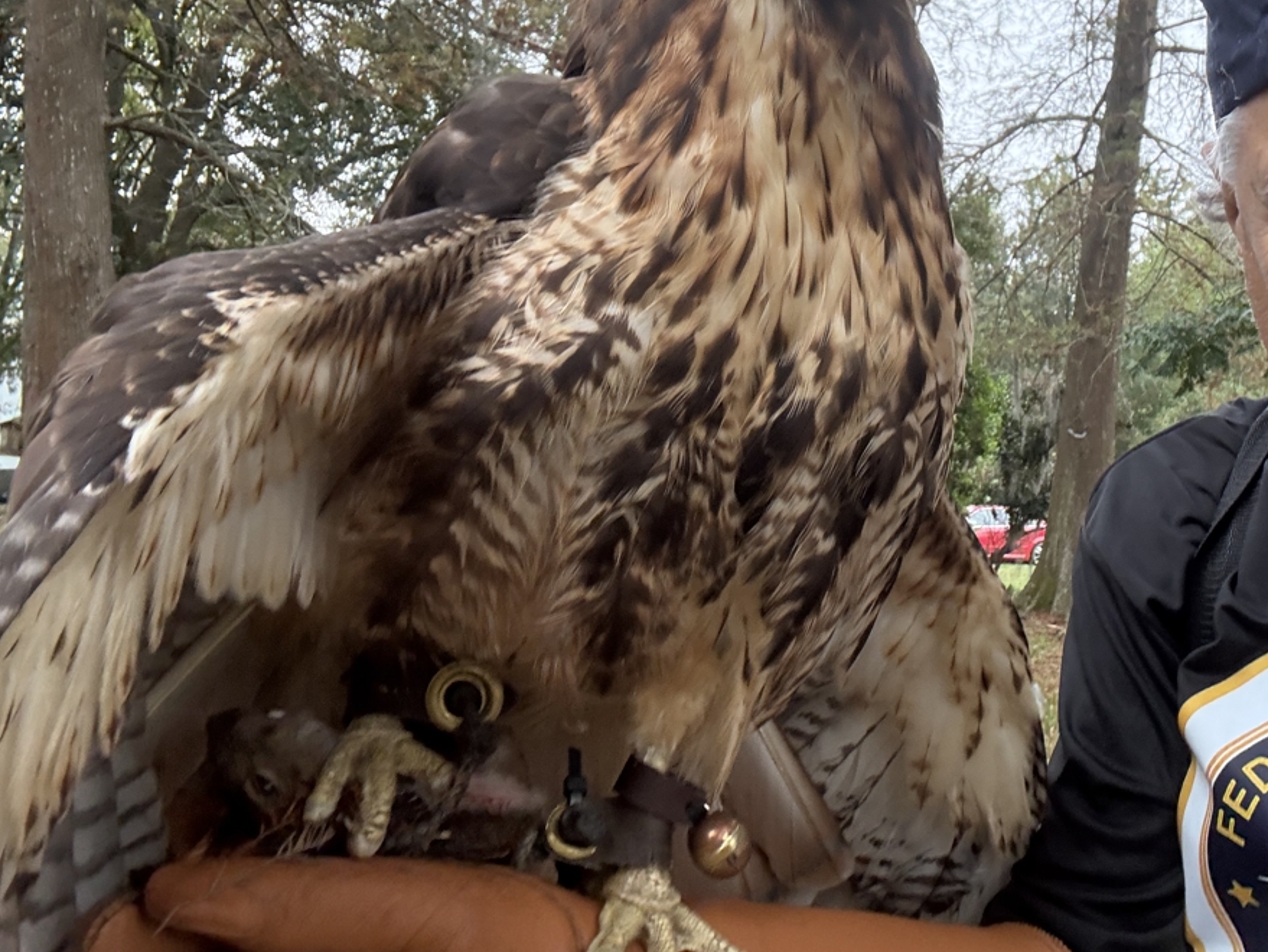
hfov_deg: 52.9
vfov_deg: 41.1
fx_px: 1246
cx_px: 841
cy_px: 295
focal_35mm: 34
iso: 80
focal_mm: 2.69
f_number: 1.9
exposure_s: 1/84
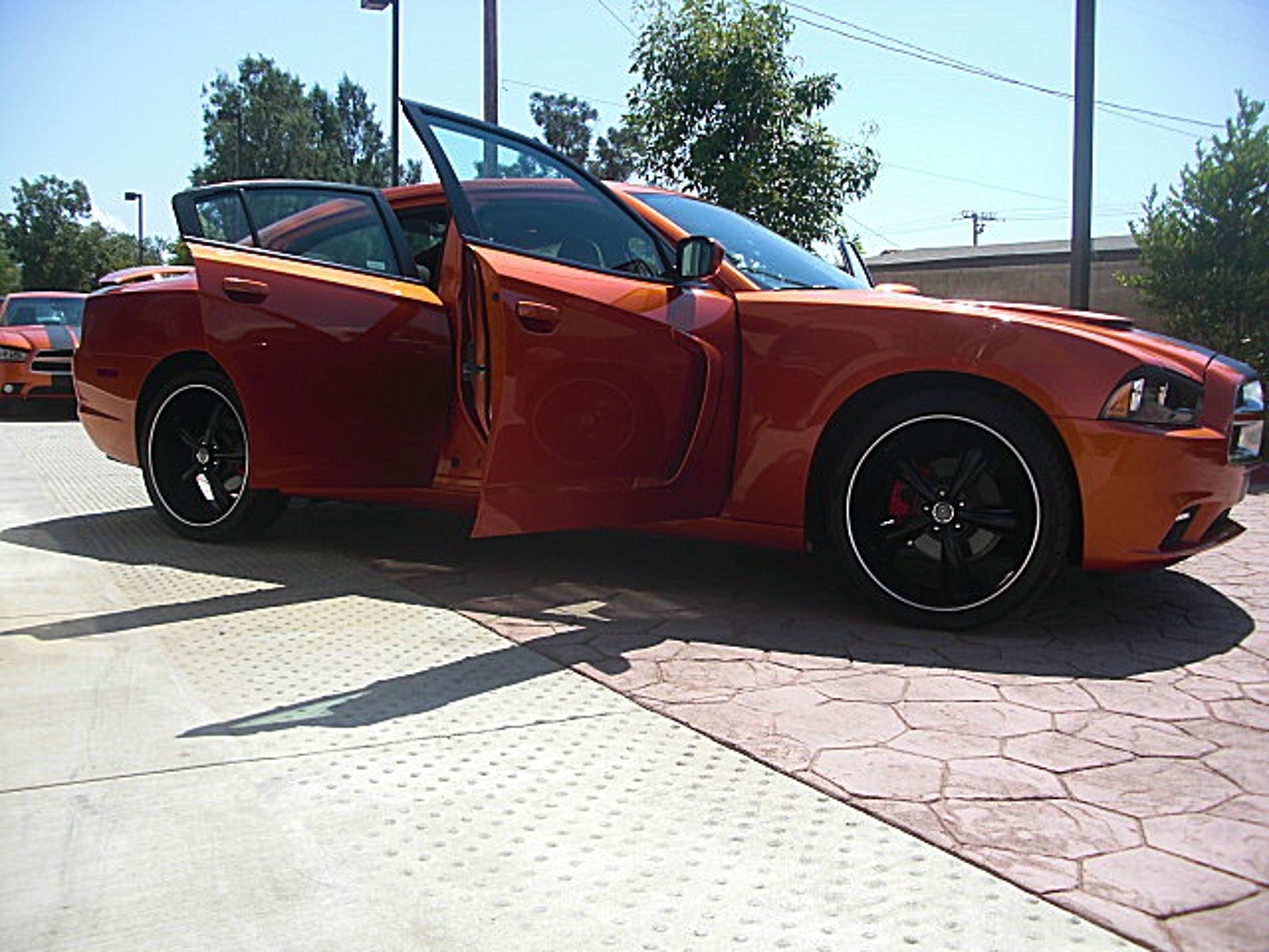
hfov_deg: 51.4
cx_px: 634
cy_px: 476
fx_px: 1320
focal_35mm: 36
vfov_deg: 39.7
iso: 50
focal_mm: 6.3
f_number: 2.8
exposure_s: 1/800
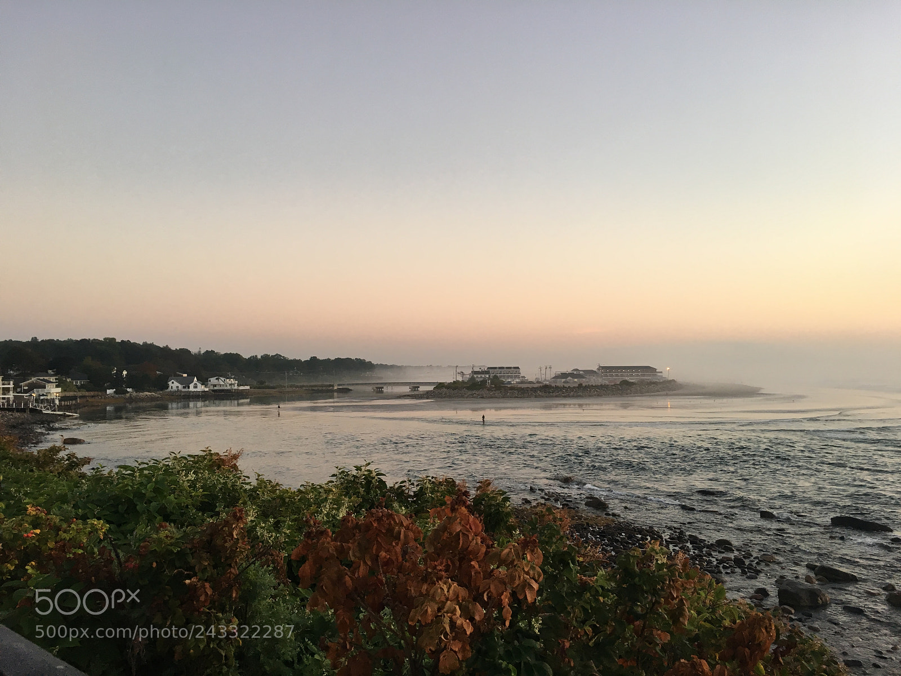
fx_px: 755
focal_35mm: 29
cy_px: 338
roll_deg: +0.5
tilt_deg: +2.6
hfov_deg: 61.7
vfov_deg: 48.2
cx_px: 450
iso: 25
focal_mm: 4.15
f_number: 2.2
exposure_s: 1/30
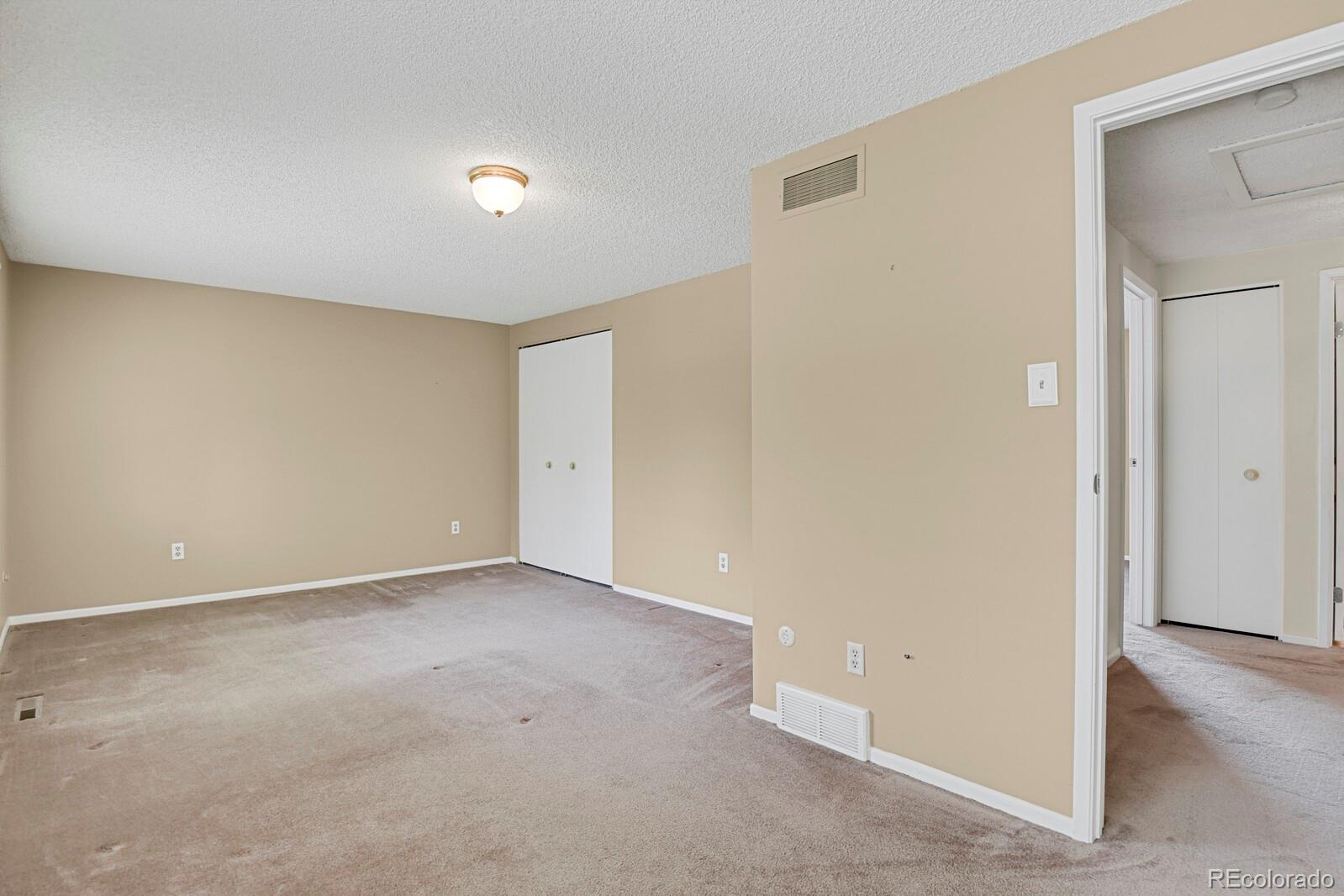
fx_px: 635
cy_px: 448
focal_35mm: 17
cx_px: 672
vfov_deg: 70.4
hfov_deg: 93.3
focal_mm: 17
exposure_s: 1/20
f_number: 8
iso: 9000
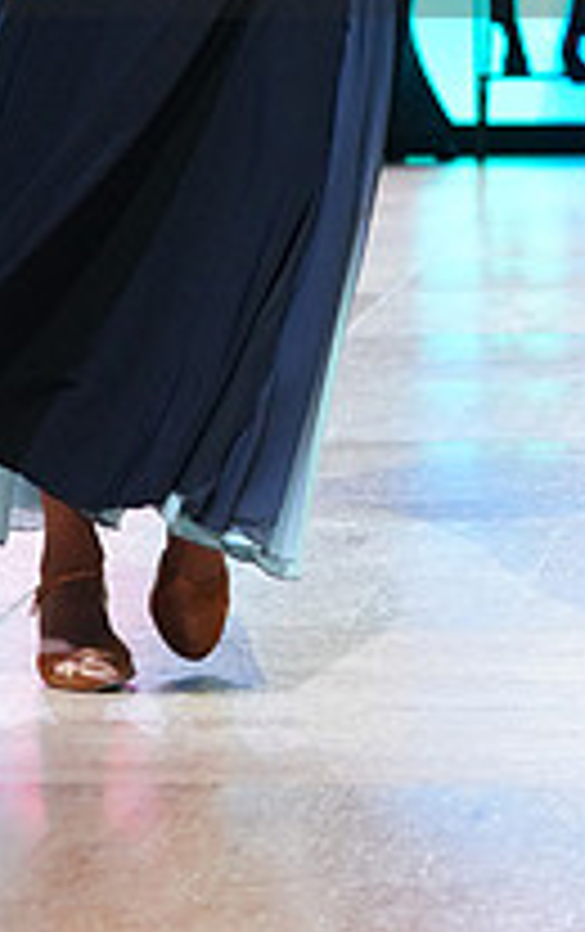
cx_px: 506
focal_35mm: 211
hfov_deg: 6.2
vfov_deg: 9.8
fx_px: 5364
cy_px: -131
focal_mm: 74
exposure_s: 1/320
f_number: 4
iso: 2500
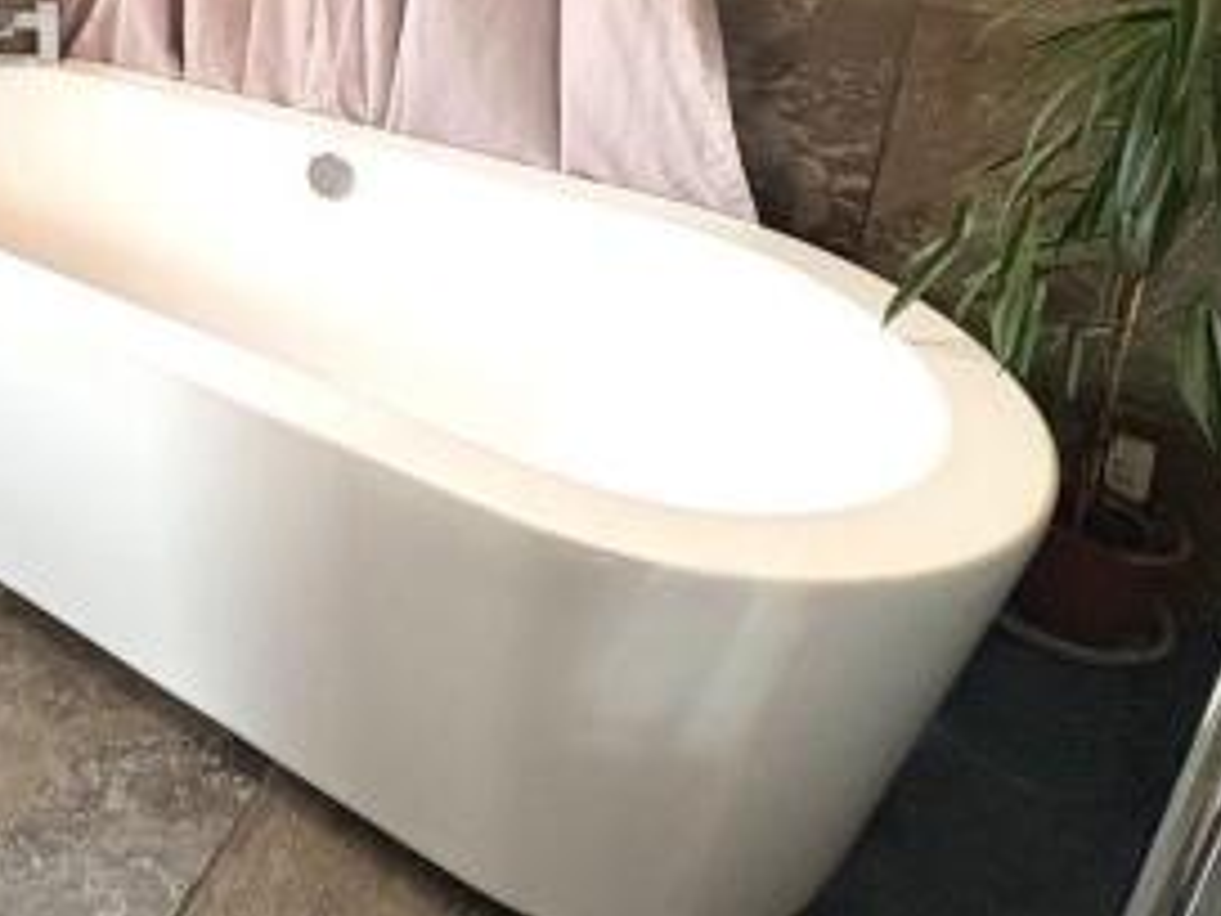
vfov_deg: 41.6
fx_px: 1058
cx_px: 105
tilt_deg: -16.1
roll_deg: -0.3
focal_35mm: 30
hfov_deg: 52.2
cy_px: 34
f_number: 2.2
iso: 250
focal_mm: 2.22
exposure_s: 1/50
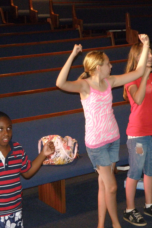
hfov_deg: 12.4
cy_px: 114
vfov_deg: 18.6
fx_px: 697
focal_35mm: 110
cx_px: 105
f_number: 3.8
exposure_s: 1/80
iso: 400
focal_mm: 14.13
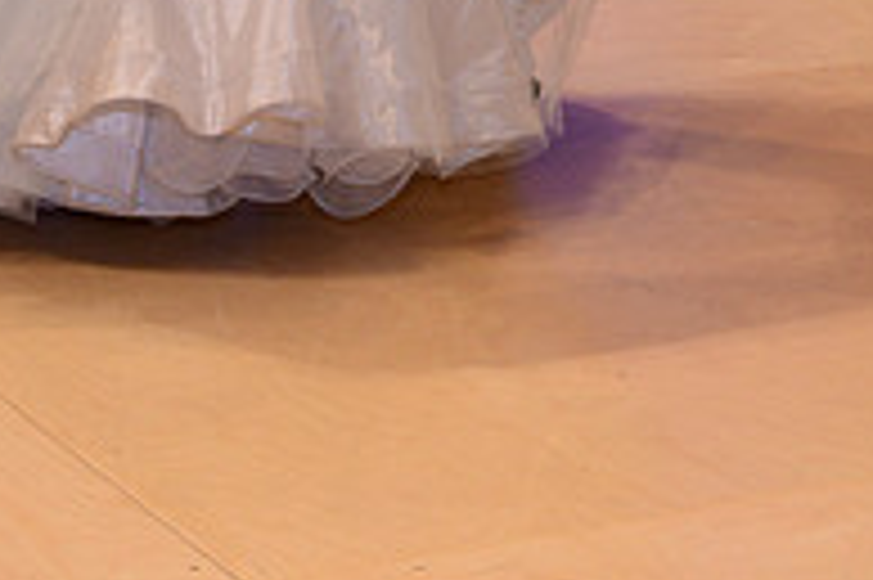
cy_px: -670
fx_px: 5936
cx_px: 295
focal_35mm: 245
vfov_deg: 5.5
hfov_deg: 8.4
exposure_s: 1/250
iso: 1250
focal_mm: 82
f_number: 5.6
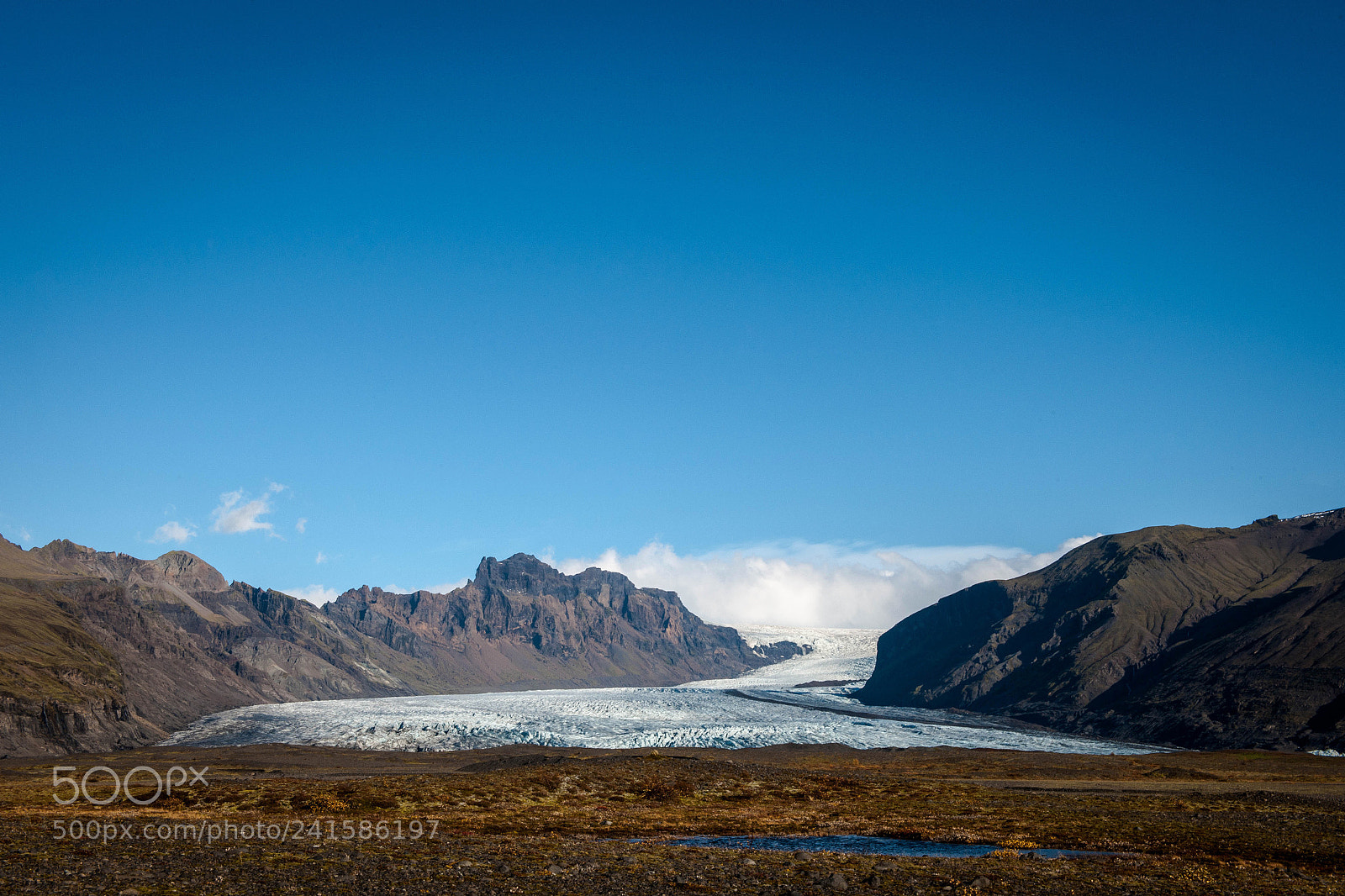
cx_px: 672
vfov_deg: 29.9
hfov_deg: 43.6
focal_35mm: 45
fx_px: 1681
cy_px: 448
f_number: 18
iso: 200
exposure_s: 1/125
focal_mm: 45
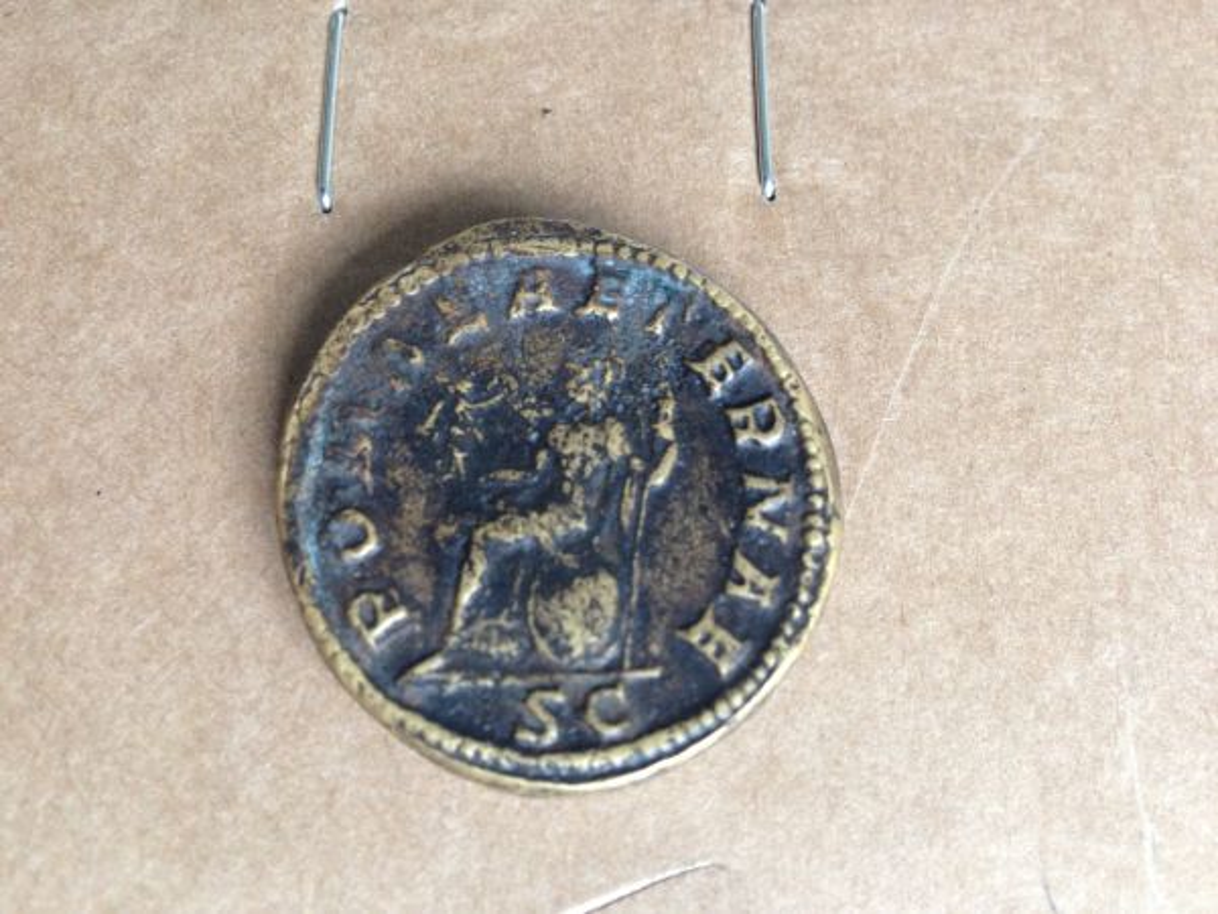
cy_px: 457
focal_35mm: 33
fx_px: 1161
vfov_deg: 42.9
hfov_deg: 55.4
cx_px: 609
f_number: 2.4
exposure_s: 1/20
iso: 200
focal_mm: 4.13
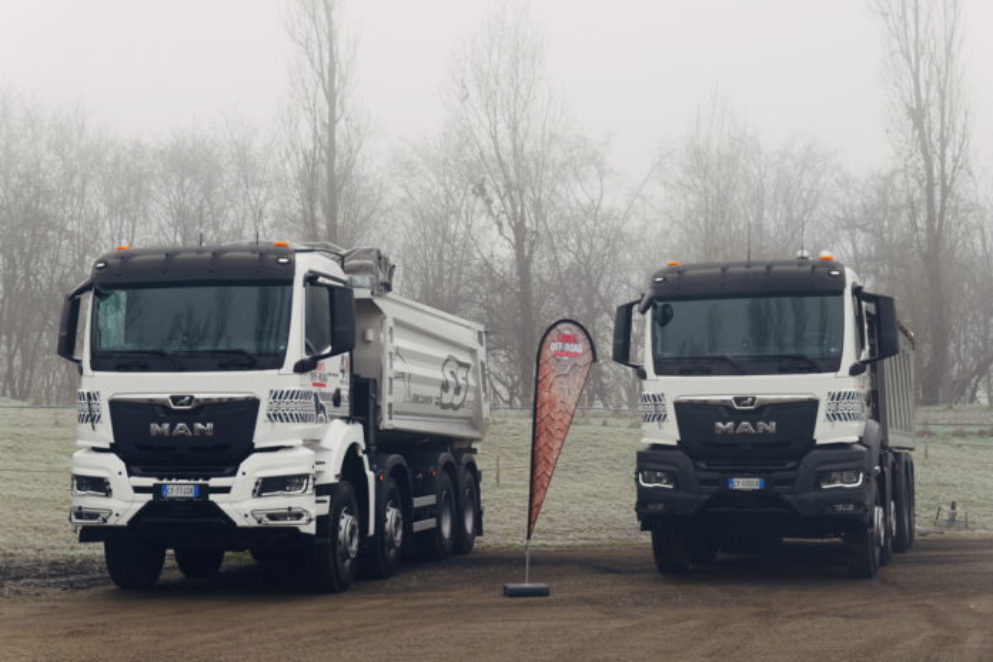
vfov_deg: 22.3
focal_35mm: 61
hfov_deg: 32.9
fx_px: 1682
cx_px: 496
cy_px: 331
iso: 200
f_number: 4
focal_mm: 61
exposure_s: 1/320
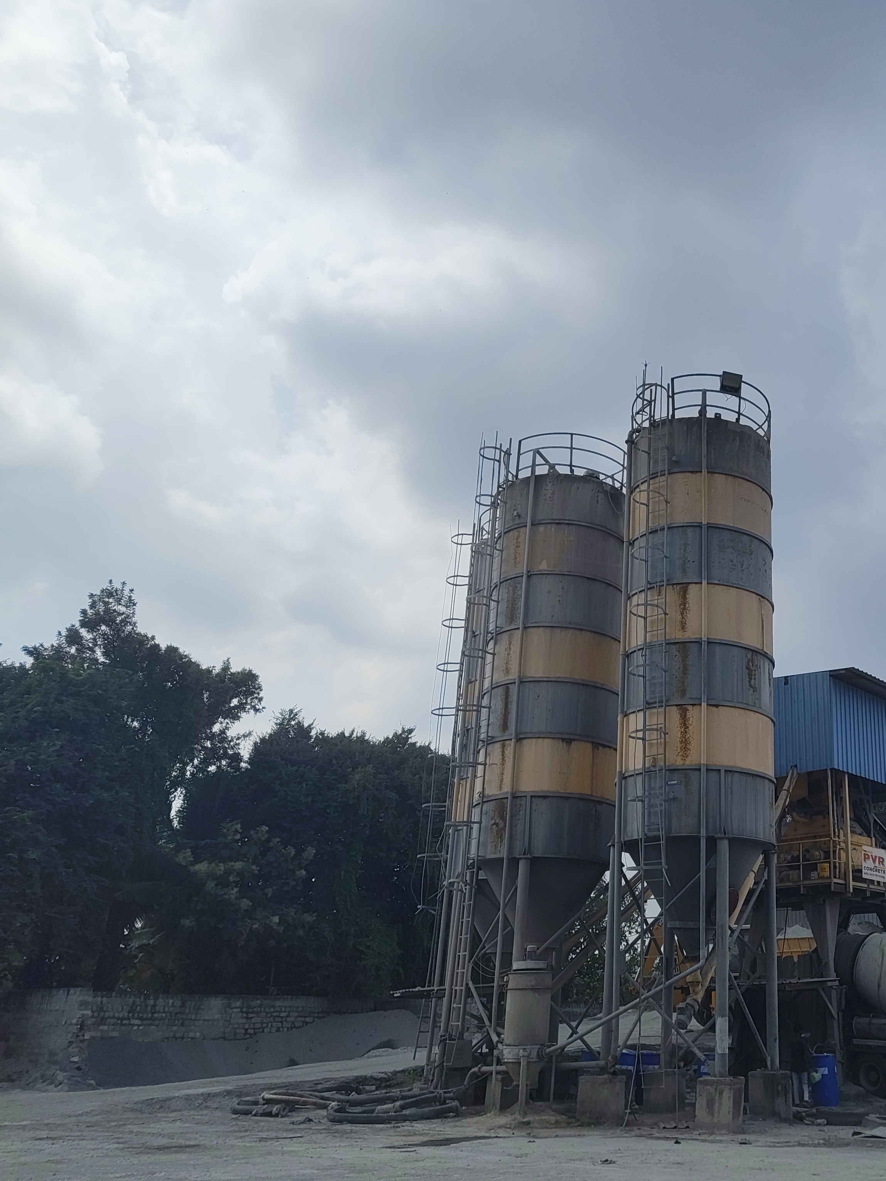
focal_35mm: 32
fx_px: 1092
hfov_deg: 41.9
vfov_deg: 56.8
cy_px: 589
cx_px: 728
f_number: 1.88
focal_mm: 5.56
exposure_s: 1/2932
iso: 50
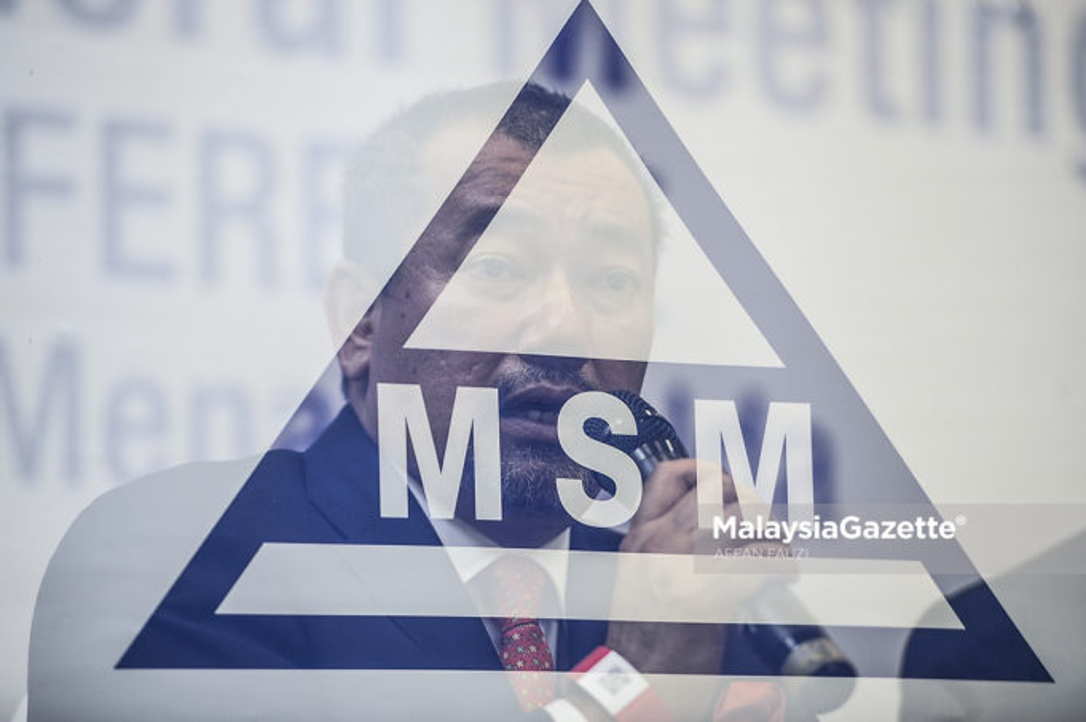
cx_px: 543
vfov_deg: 7.6
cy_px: 361
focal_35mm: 180
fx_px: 5426
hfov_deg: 11.4
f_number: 2.8
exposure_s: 1/100
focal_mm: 180
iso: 2000
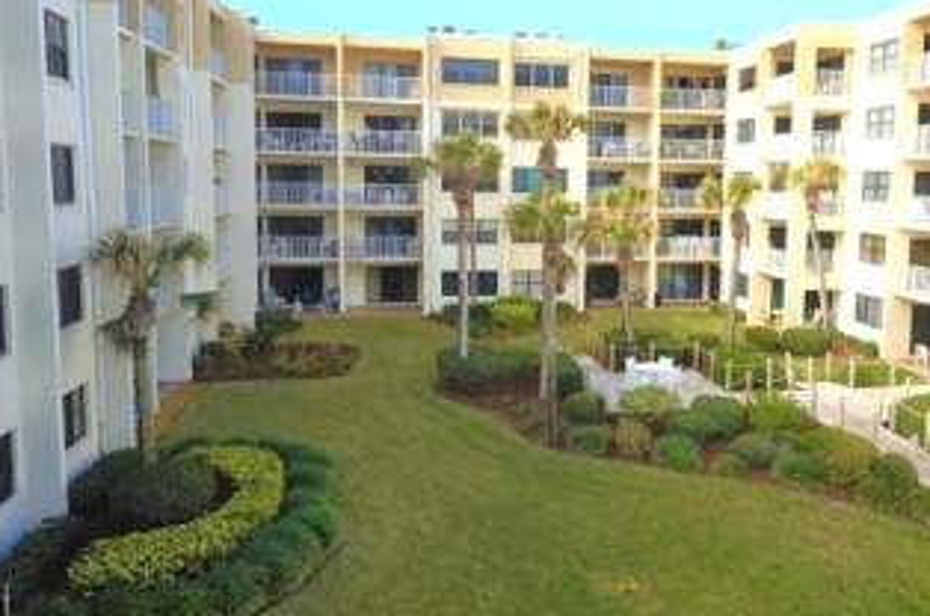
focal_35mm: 30
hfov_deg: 61.8
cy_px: 256
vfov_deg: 43.6
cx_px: 563
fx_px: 767
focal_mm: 13
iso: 100
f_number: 7.1
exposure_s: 1/200
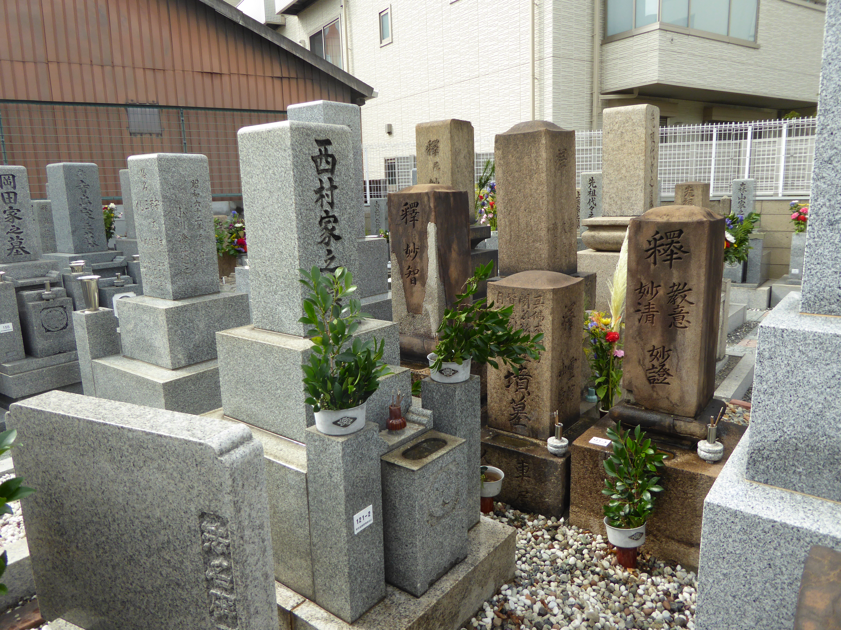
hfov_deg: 69.4
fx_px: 607
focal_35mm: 25
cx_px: 420
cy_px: 315
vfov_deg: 54.9
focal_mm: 4.3
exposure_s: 1/400
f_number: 3.3
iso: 100
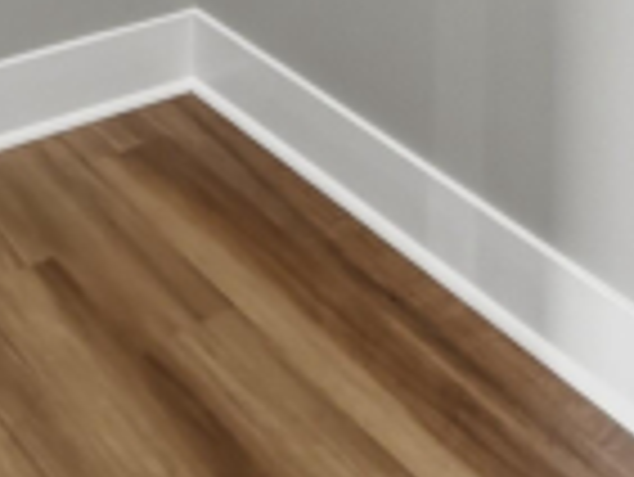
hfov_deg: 28.9
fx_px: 1210
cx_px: 155
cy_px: -410
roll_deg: -2.5
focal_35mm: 66
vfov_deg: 17.5
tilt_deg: -5.7
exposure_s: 1/60
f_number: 2.2
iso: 250
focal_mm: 2.2
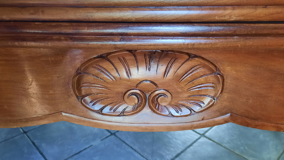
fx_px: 211
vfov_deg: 41.5
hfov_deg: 67.9
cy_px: 85
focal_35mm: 28
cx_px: 140
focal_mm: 4.6
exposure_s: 1/25
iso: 320
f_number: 2
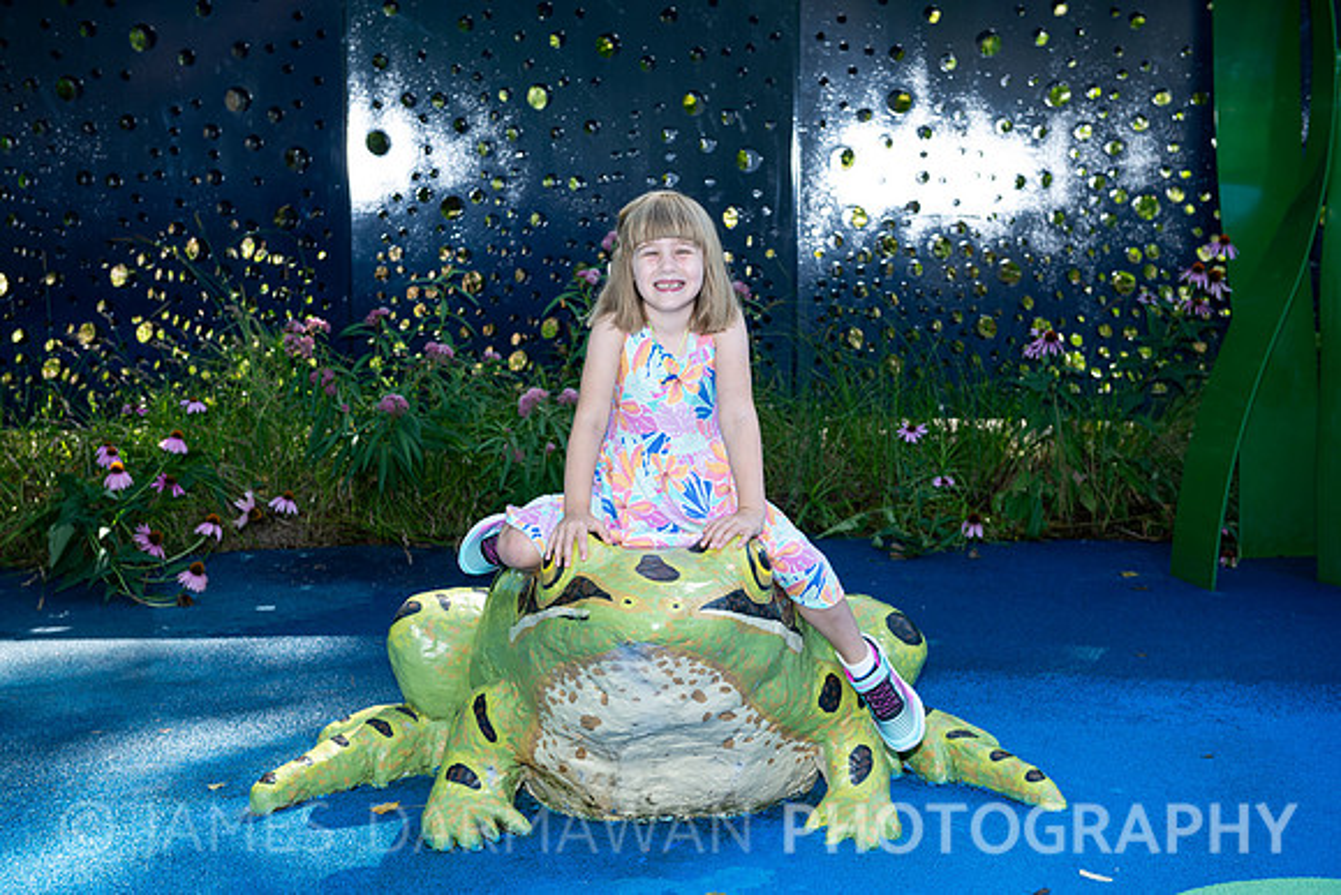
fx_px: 2086
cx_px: 670
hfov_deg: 35.6
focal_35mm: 56
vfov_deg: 24.2
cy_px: 448
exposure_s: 1/100
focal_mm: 56
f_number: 4.5
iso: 100
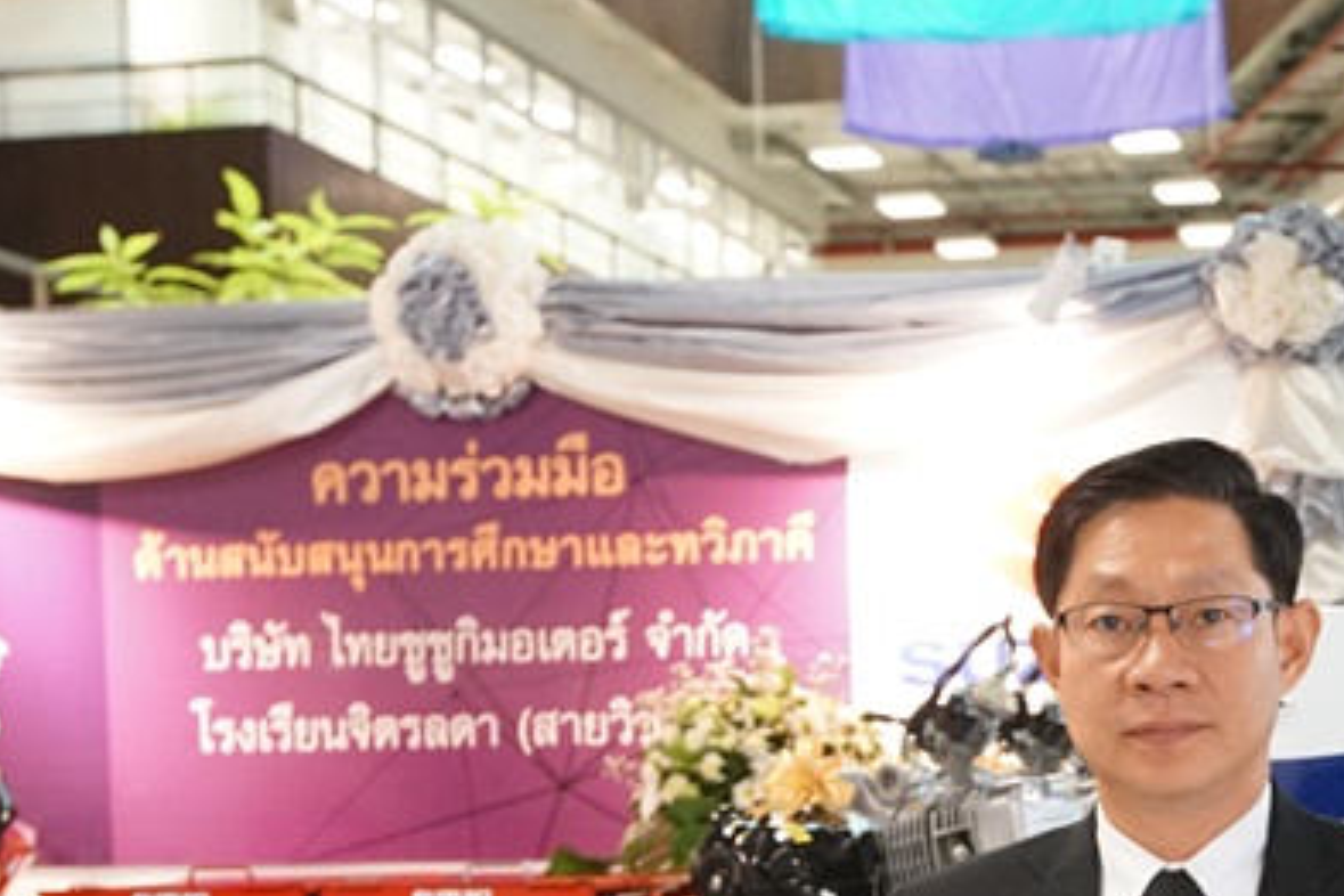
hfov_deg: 23.9
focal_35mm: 84
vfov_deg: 15.7
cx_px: 1019
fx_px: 3136
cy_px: 1076
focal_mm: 33
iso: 3200
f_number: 5.6
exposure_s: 1/30
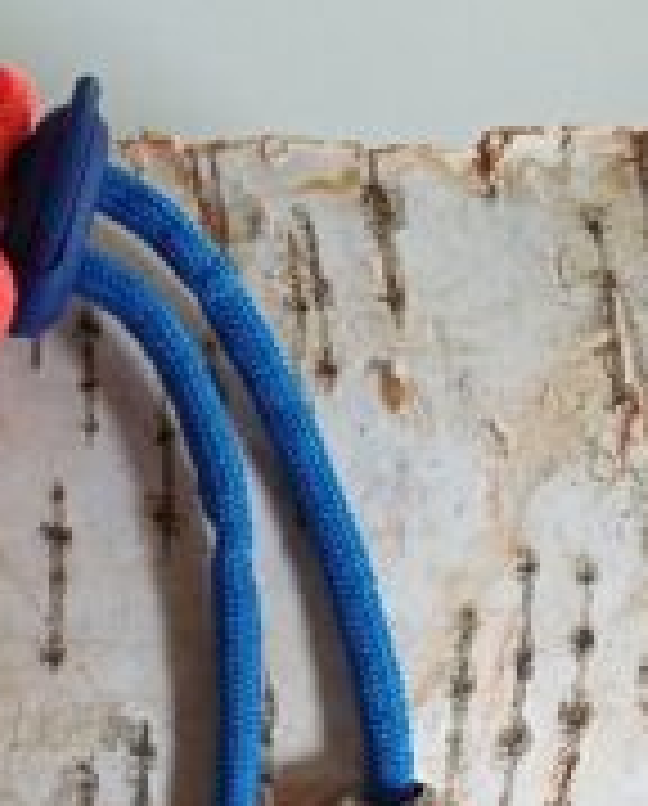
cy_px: 610
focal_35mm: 68
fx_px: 1625
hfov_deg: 18.5
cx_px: -459
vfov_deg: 27.4
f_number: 1.8
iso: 250
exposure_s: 1/33.4
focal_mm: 4.65
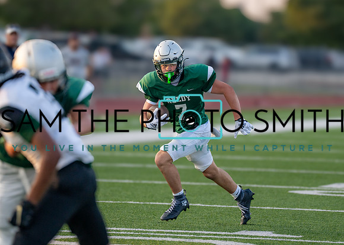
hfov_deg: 7.0
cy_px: 119
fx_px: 2832
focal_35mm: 290
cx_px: 181
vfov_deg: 5.0
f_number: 2.8
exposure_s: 1/1600
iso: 400
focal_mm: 200
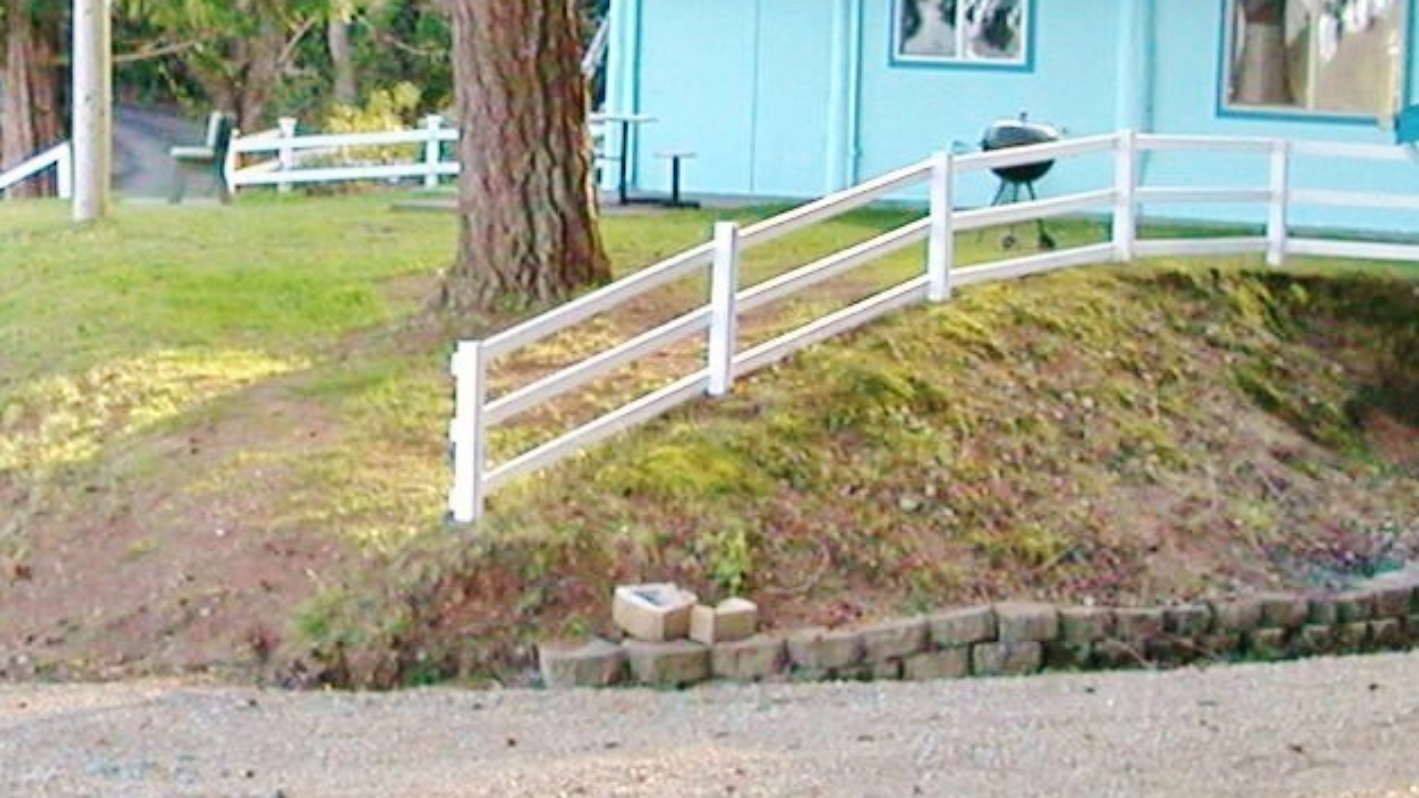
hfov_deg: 20.6
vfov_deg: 11.8
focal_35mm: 103
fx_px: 3875
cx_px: 394
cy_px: 388
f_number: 2.7
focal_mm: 5.6
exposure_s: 1/151
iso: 141
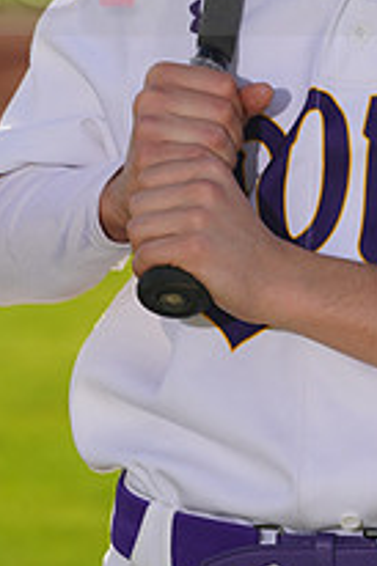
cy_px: -52
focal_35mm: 632
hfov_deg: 2.2
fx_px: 9944
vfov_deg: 3.3
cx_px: 389
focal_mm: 224
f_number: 9
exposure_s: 1/250
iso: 100
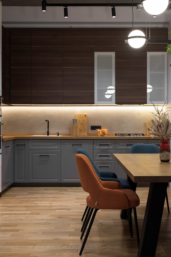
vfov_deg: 40.3
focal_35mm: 49
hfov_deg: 27.5
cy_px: 127
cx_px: 105
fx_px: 349
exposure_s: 1/8
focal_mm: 35
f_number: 10
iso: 400
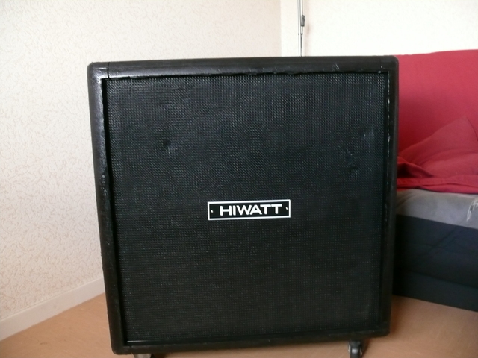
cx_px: 239
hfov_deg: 52.6
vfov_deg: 40.7
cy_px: 179
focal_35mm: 35
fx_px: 483
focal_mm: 7.4
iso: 400
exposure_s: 1/60
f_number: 2.8
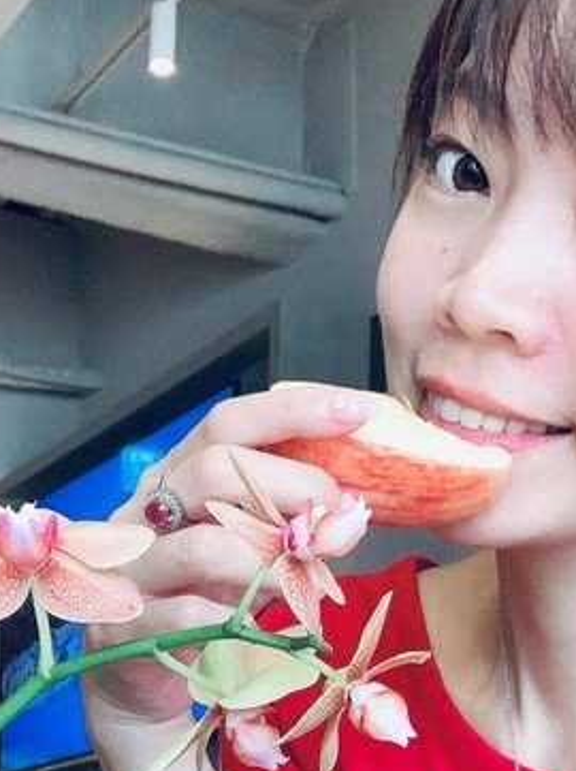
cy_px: 767
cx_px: 299
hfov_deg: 20.7
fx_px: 1578
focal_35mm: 71
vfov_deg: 26.0
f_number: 2.2
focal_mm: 2.87
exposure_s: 1/60
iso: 80
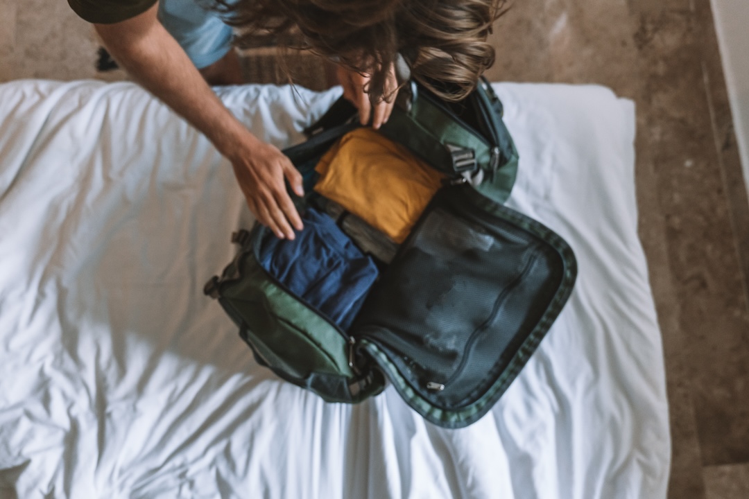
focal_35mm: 23
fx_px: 478
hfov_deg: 76.1
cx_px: 374
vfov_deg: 55.1
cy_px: 250
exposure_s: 1/125
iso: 1000
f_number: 3.7
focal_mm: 23
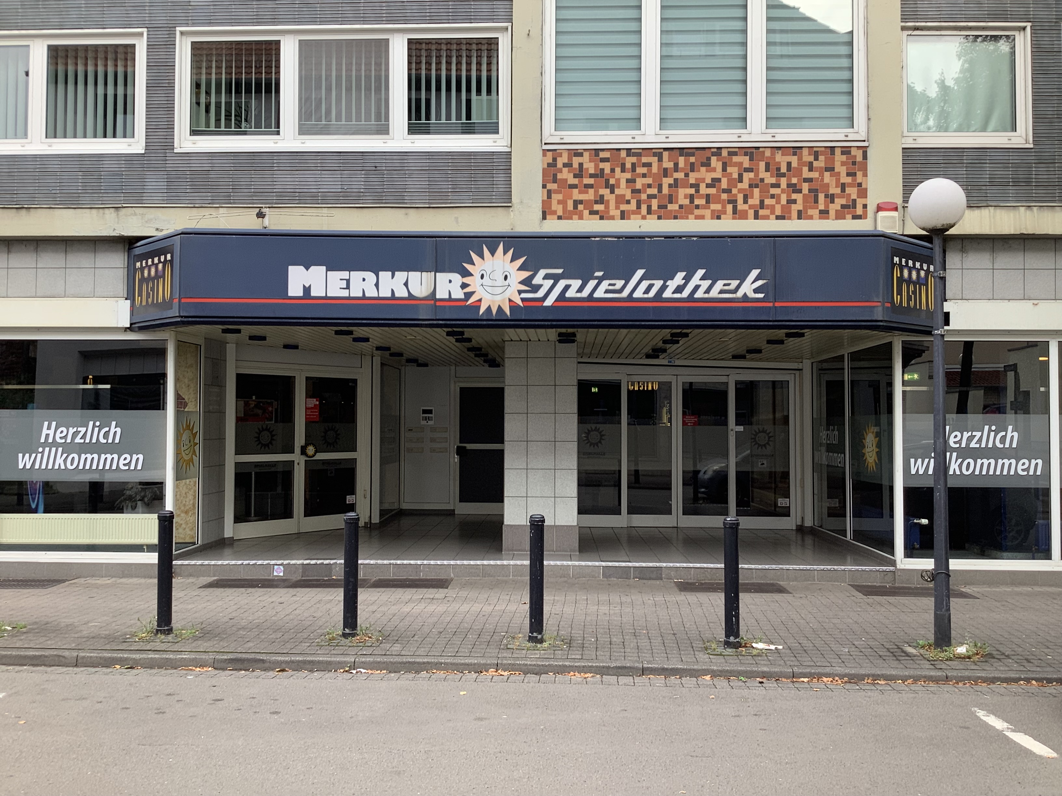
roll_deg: +0.5
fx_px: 951
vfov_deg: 45.4
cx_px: 531
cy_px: 398
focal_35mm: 31
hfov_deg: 58.4
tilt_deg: +2.5
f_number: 2.4
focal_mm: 3.3
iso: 32
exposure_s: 1/100
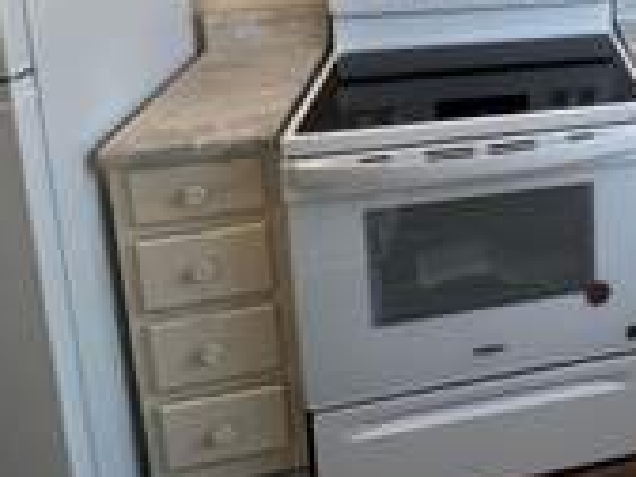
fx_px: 735
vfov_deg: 31.3
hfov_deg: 39.2
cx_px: 685
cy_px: -68
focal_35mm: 40
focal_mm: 2.22
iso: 100
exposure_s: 1/120
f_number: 2.2
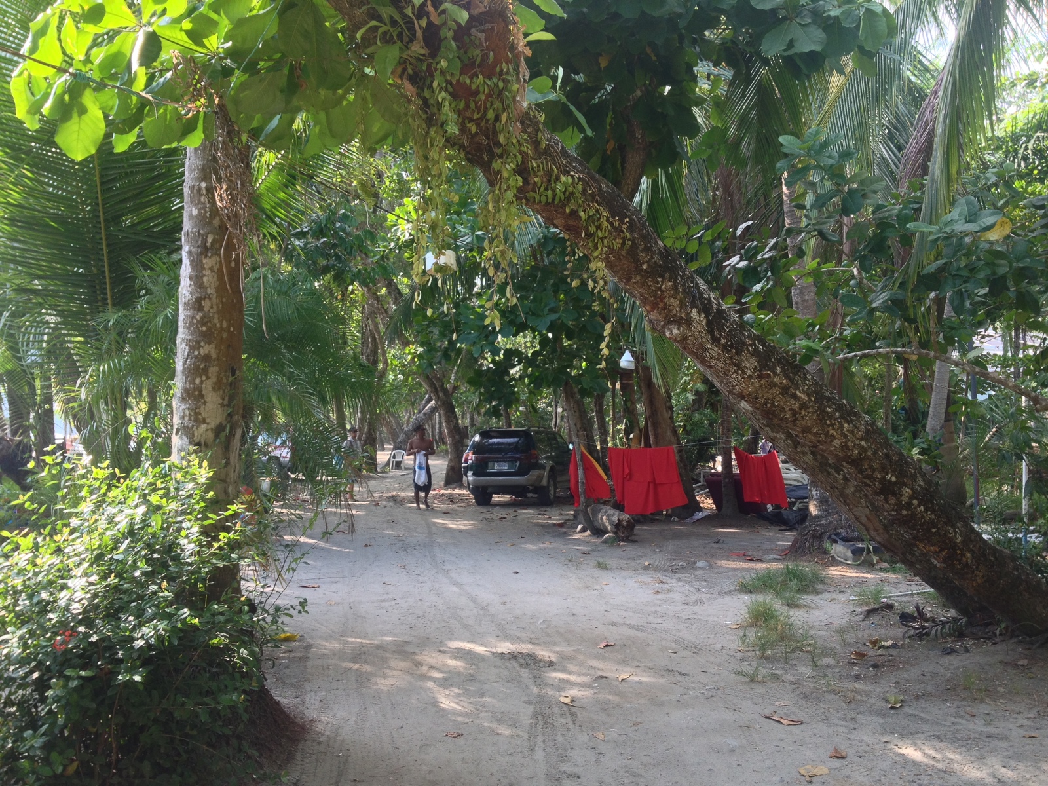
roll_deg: +0.2
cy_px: 393
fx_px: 1060
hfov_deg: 52.6
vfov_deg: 40.7
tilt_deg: -0.1
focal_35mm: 35
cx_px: 524
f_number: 2.4
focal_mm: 4.28
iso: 50
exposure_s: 1/120
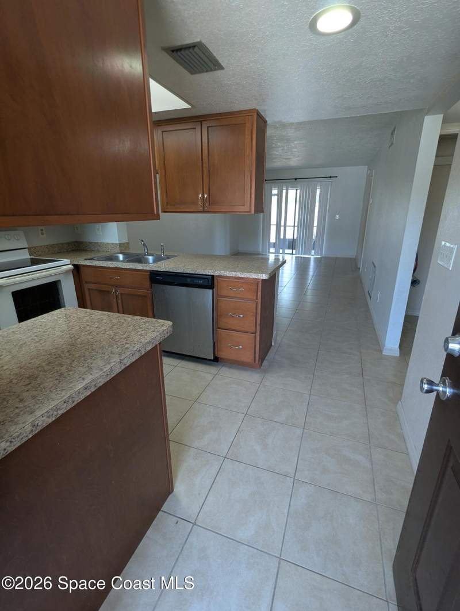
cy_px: 306
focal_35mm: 16
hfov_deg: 78.2
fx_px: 283
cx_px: 230
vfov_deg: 94.4
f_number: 2.2
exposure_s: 1/60
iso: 163
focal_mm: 2.35
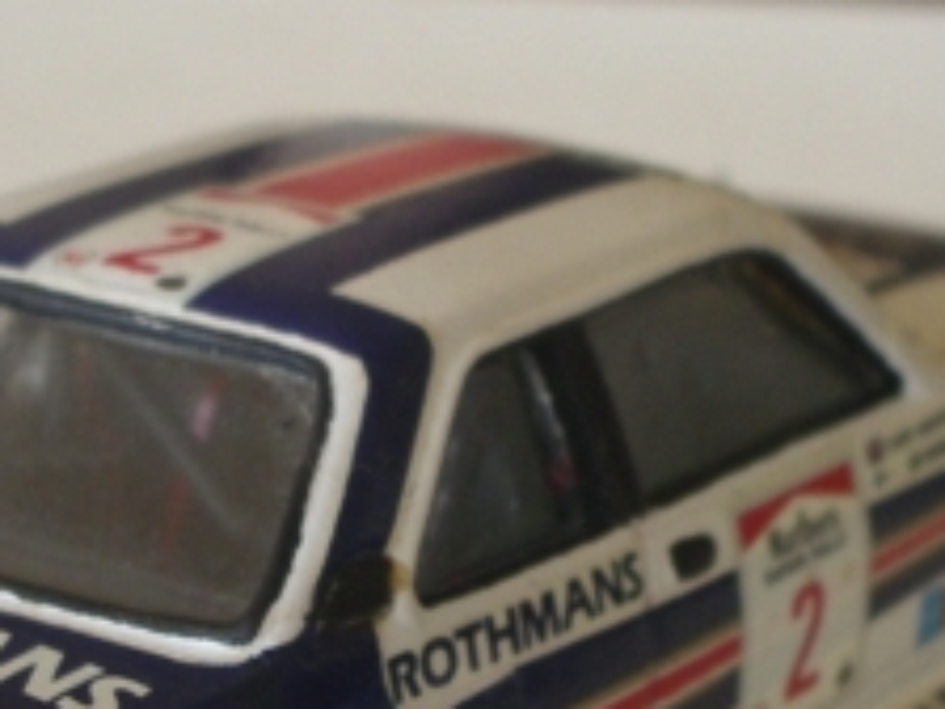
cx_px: 316
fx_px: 3877
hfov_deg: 13.9
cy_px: 468
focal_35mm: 142
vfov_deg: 10.4
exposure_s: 1/80
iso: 160
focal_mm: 10.2
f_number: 3.5
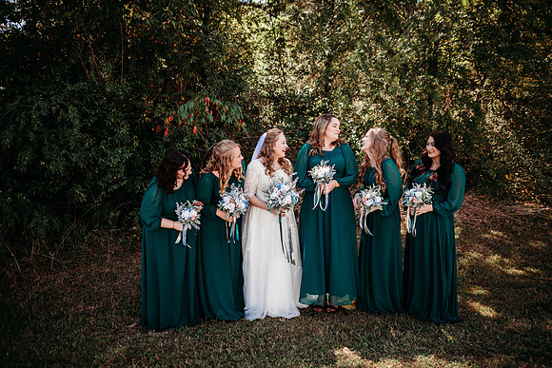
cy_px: 184
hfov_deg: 73.7
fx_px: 368
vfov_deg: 53.2
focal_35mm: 24
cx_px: 276
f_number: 2.2
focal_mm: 24
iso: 160
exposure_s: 1/800
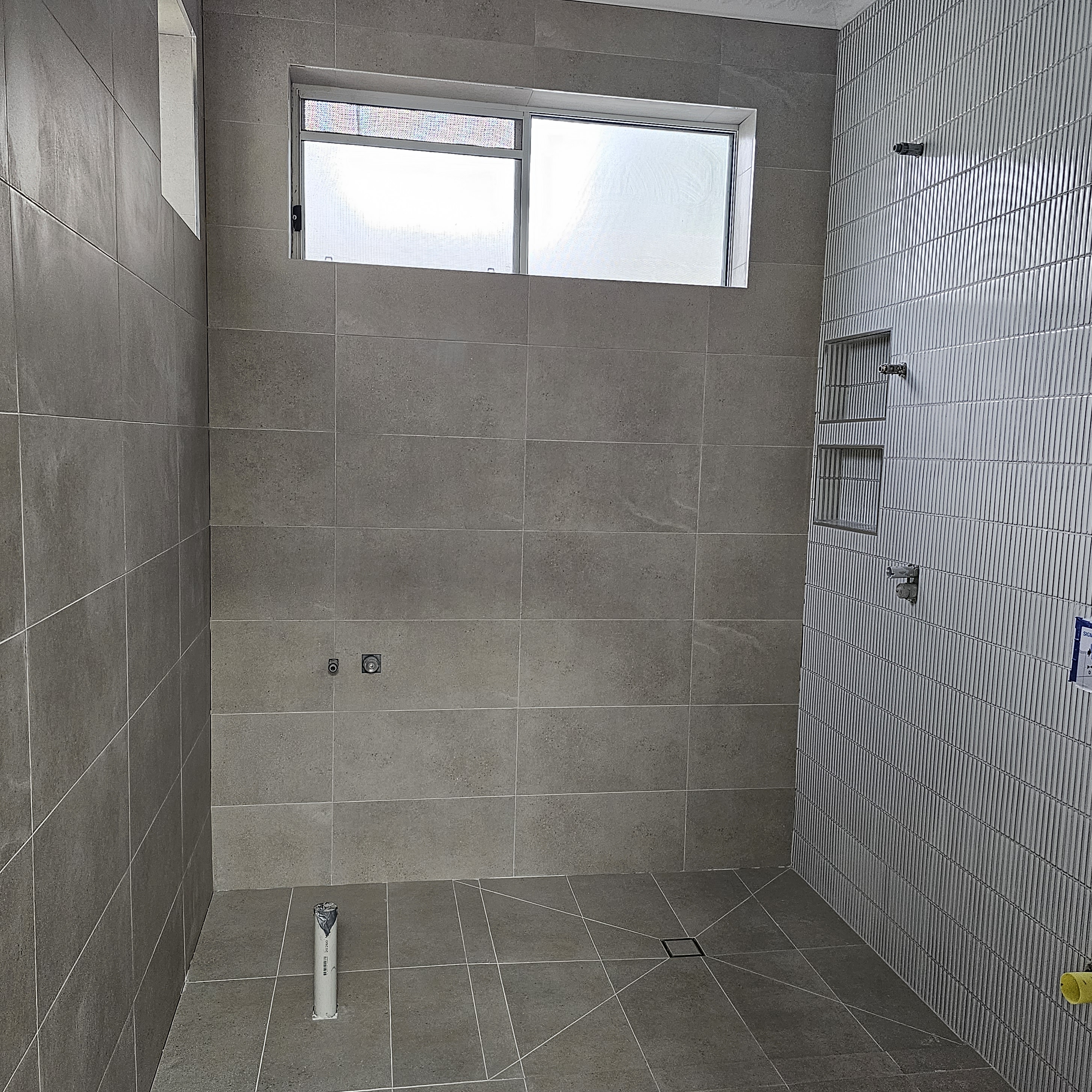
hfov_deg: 57.3
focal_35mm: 28
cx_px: 547
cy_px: 558
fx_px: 999
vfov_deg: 57.3
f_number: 1.7
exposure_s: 1/142
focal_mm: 6.3
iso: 400
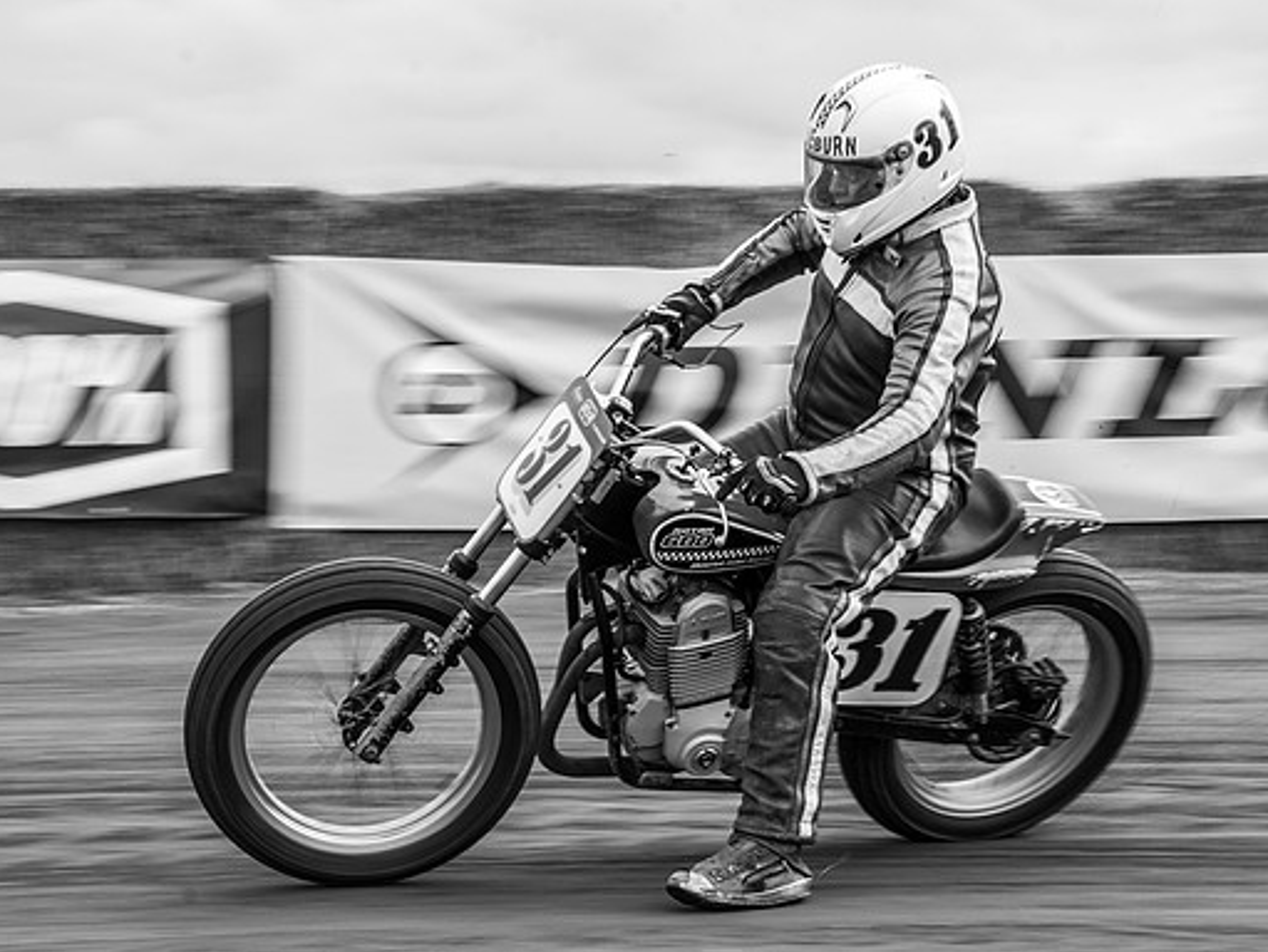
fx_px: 4435
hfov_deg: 16.3
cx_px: 567
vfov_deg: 12.3
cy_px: 472
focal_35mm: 121
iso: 200
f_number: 14
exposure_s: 1/160
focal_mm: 62
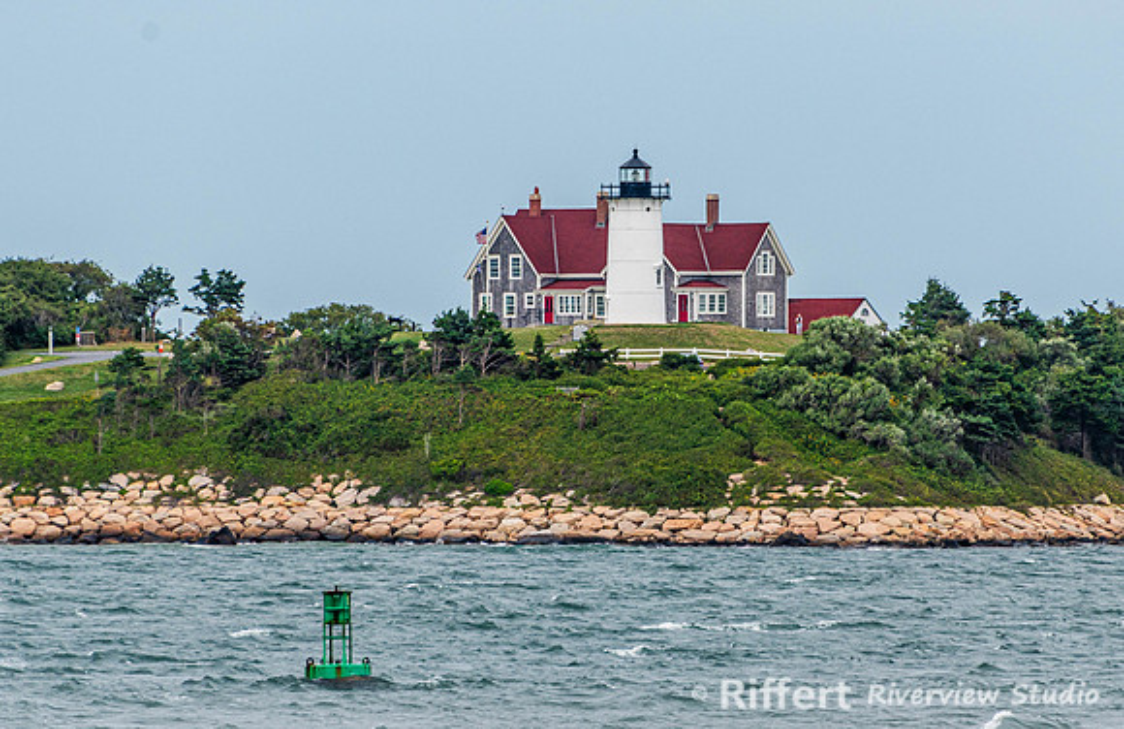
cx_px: 624
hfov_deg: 3.9
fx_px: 16329
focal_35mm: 527
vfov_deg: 2.6
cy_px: 362
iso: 200
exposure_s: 1/320
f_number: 8
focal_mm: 300
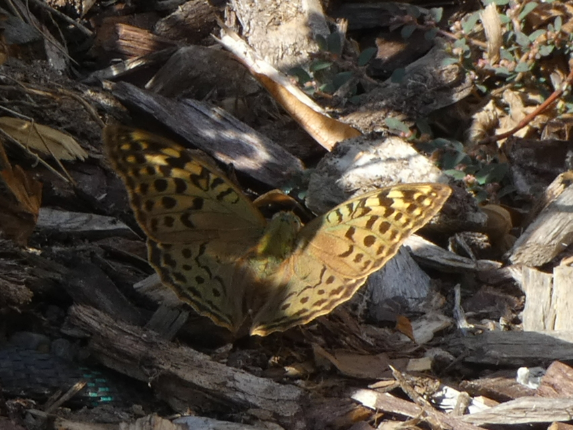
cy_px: 215
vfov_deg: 7.0
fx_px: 3493
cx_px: 286
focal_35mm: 211
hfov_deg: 9.4
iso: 80
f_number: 5.5
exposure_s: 1/80
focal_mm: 37.8
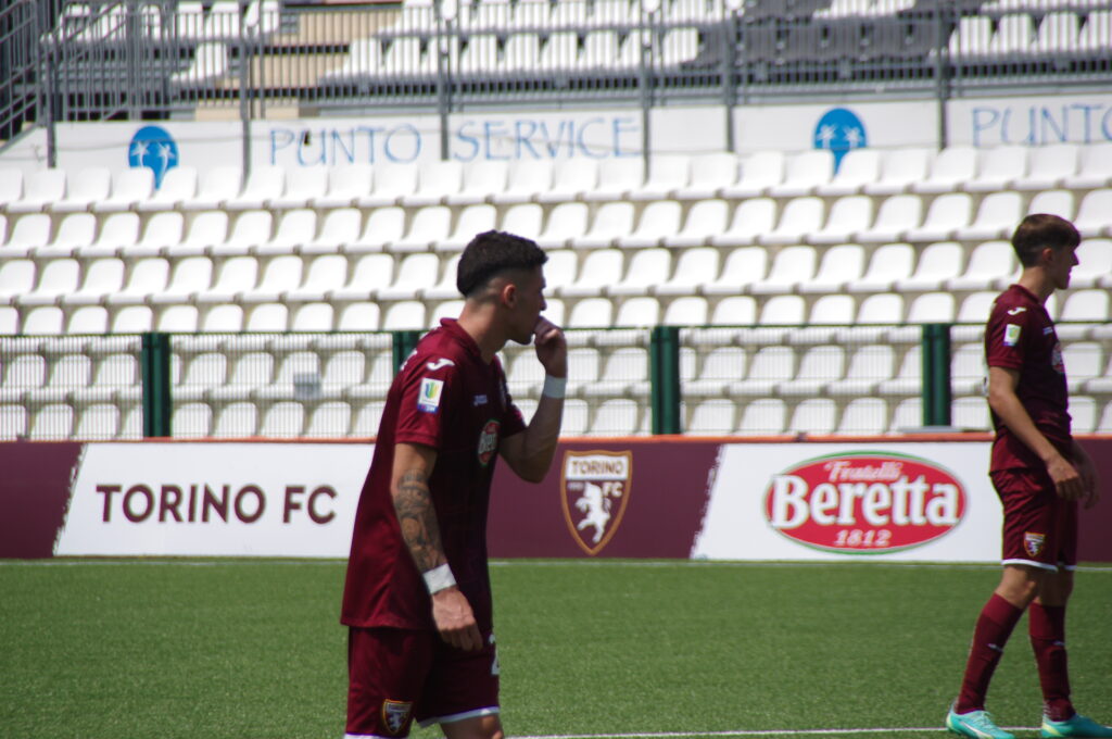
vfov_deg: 3.7
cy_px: 370
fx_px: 11569
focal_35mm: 375
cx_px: 556
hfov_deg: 5.5
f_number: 8
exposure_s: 1/800
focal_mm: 250
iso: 200
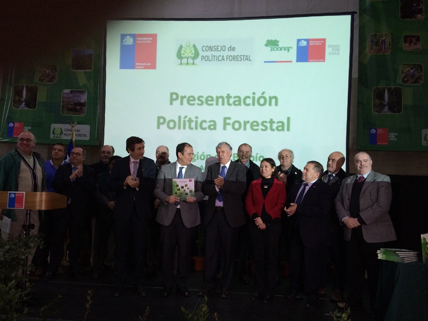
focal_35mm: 29
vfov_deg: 48.2
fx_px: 359
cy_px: 160
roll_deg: -1.1
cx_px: 214
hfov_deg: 61.7
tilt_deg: +5.5
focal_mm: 4.15
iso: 80
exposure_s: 1/33
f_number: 2.2
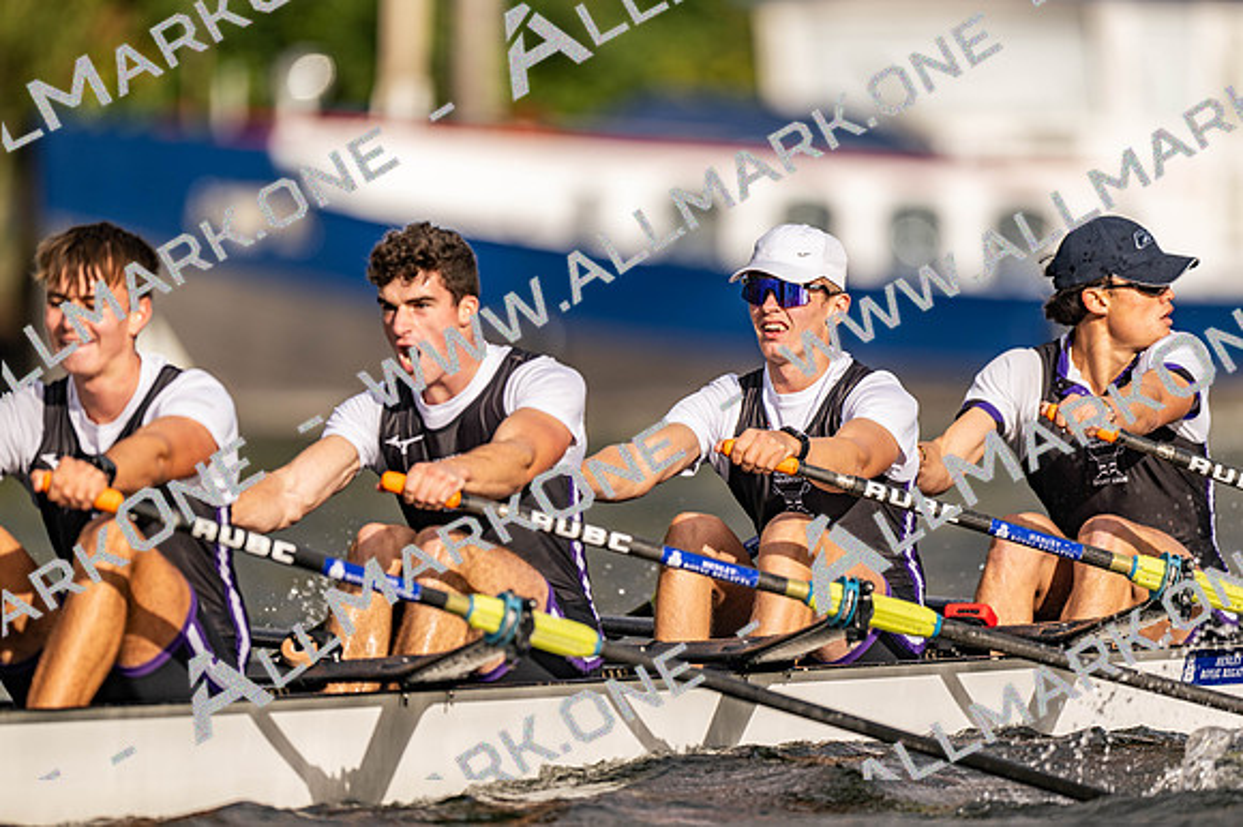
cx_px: 622
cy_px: 414
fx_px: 20709
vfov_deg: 2.3
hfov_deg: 3.4
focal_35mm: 600
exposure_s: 1/2500
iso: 110
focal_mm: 600
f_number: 4
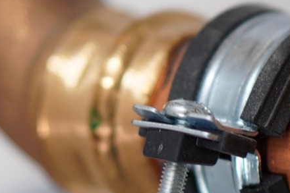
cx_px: 162
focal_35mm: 273
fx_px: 2198
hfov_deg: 7.5
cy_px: 142
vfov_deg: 5.0
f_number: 1.8
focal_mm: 50
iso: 250
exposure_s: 1/60
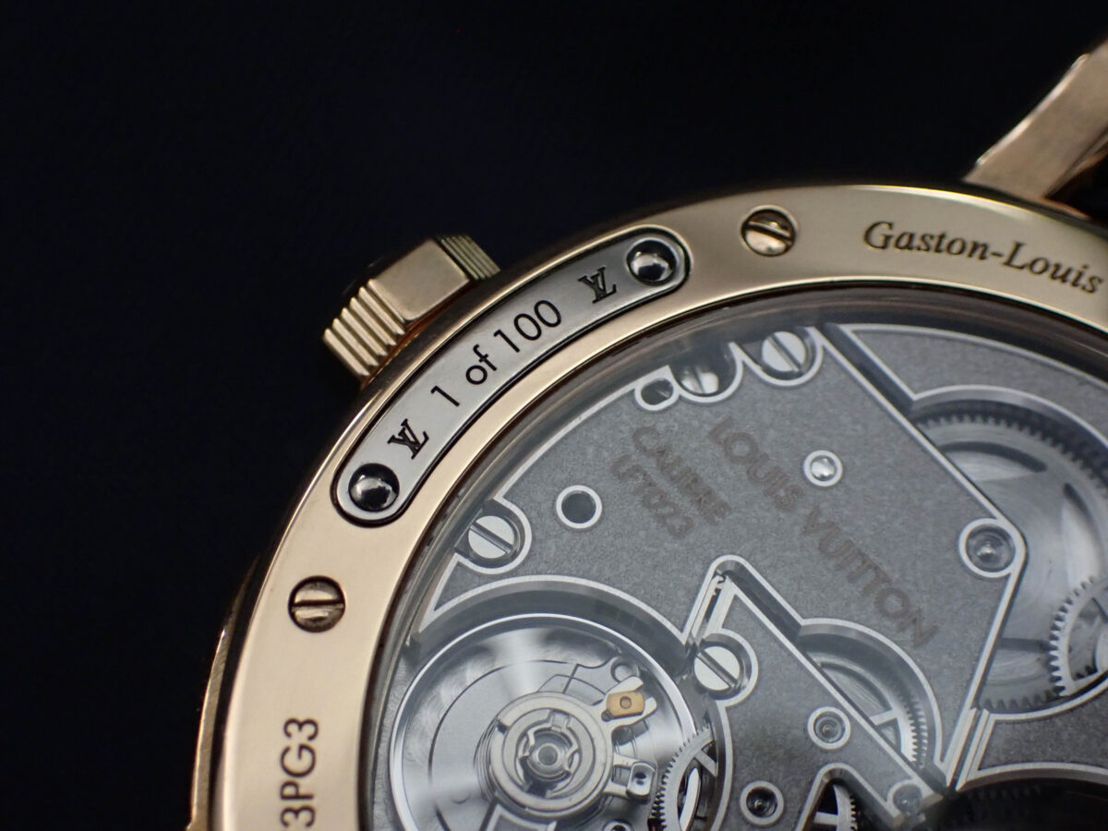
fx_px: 2625
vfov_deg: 18.0
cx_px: 554
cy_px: 416
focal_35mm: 82
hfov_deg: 23.8
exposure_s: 1/200
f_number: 4.3
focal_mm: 14.62
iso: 800
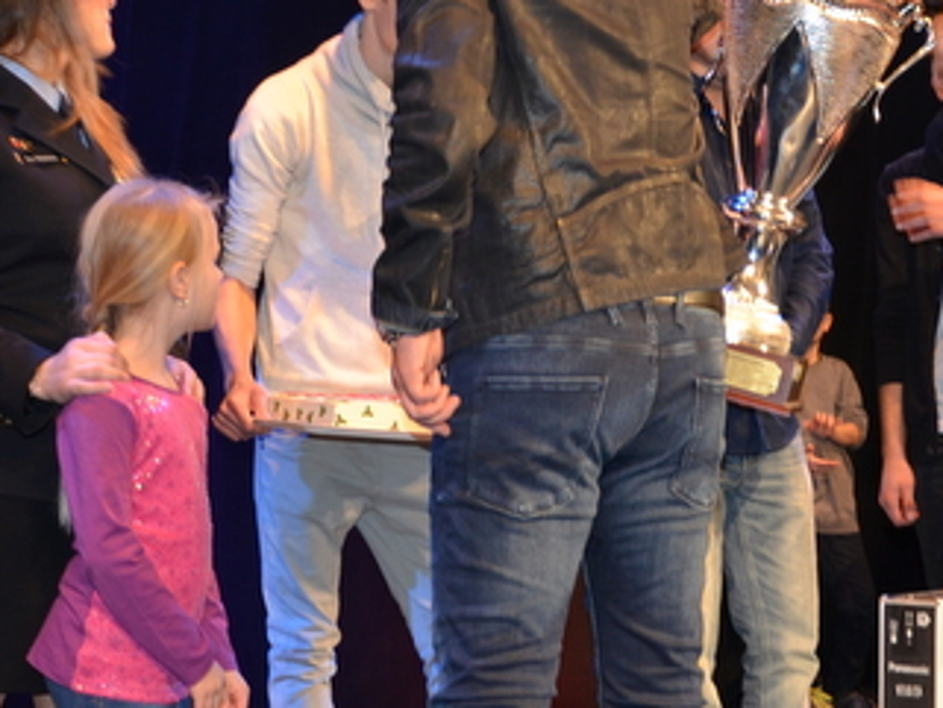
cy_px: 394
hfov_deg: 24.6
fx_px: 2153
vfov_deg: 18.7
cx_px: 637
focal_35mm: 79
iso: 400
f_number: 3.8
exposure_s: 1/60
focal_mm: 22
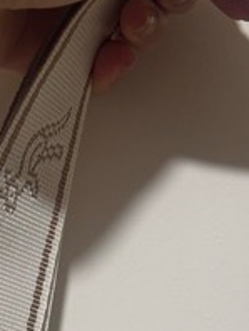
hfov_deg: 11.3
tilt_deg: -5.7
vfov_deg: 13.3
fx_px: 1254
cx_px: 89
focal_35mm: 131
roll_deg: -0.4
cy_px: 627
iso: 100
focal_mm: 5.96
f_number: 1.6
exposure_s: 1/50
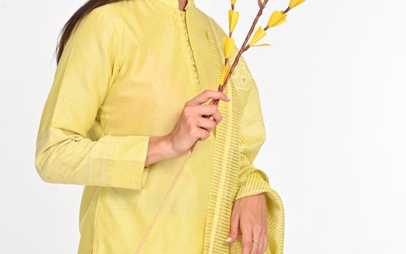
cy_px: 83
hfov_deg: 21.4
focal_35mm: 97
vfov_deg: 13.5
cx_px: 203
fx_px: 1073
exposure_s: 1/160
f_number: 8
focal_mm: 63
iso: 320
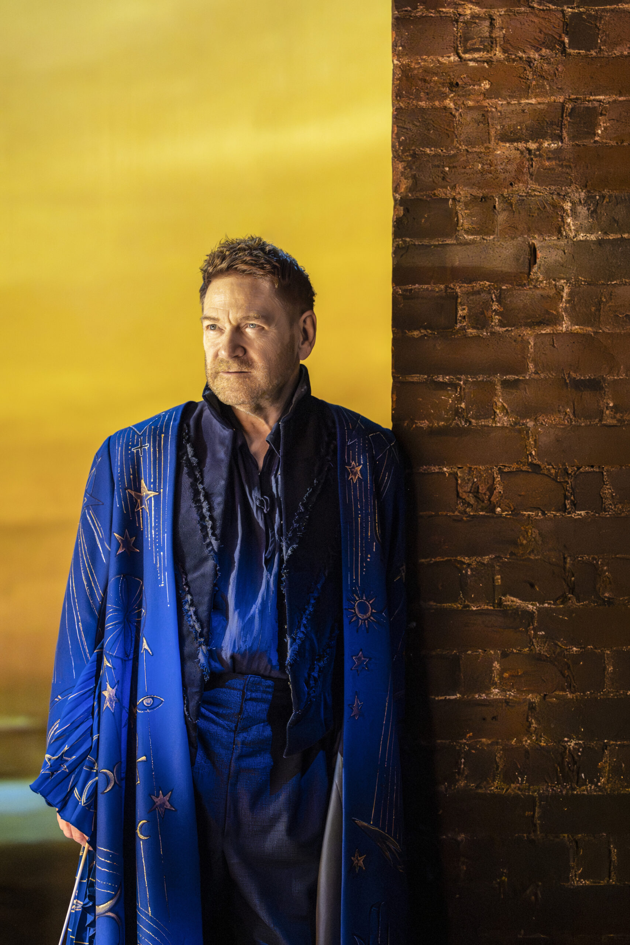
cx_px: 315
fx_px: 4278
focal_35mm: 163
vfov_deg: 12.6
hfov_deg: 8.4
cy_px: 472
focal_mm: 163
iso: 8000
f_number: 4
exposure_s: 1/250
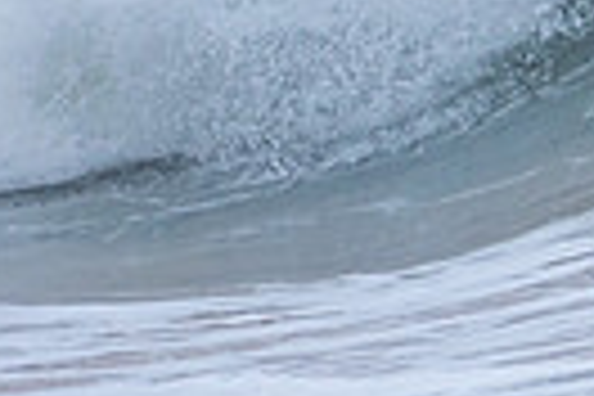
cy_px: -146
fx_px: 54198
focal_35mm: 3285
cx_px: 702
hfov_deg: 0.6
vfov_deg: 0.4
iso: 450
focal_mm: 500
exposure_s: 1/1000
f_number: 5.6
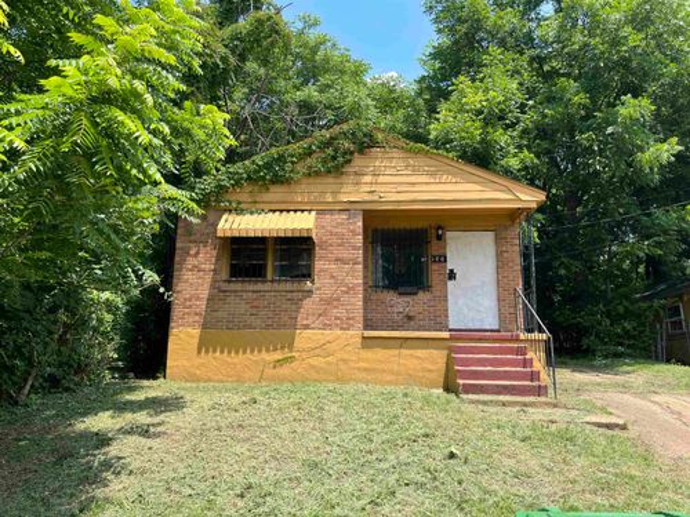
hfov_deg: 67.3
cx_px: 345
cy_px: 258
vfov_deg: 53.1
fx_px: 518
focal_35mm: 26
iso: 50
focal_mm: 5.1
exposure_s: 1/1600
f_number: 1.6
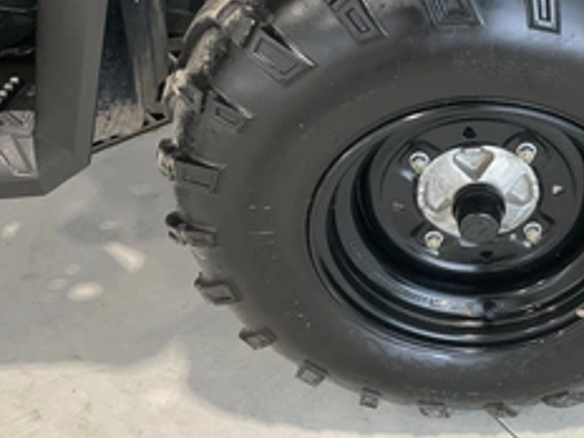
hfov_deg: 36.3
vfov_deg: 29.0
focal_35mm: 50
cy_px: 154
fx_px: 844
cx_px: 501
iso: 80
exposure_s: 1/60
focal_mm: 3
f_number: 1.8
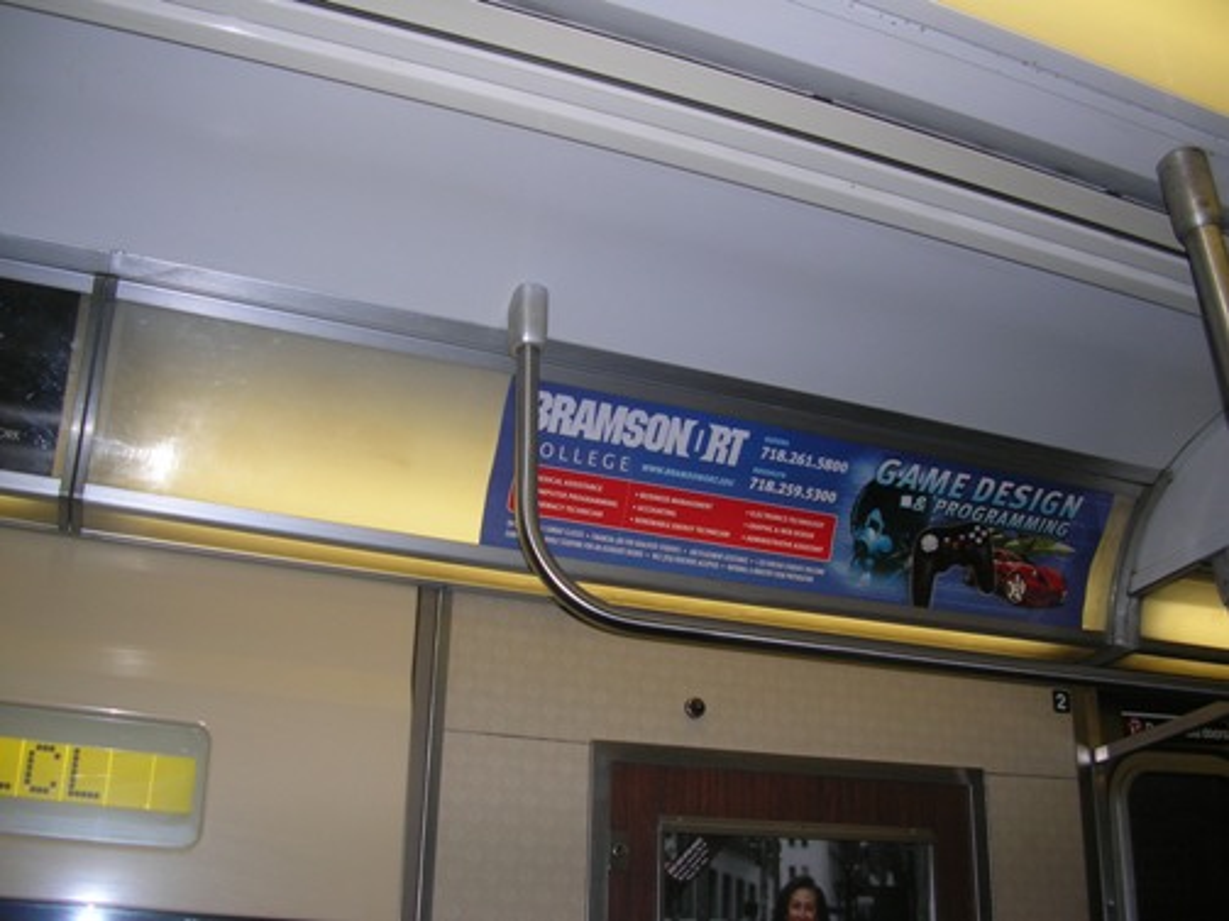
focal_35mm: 35
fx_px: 1242
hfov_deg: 52.6
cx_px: 614
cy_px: 460
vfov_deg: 40.7
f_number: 2.8
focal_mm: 5.8
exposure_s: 1/60.1
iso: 50
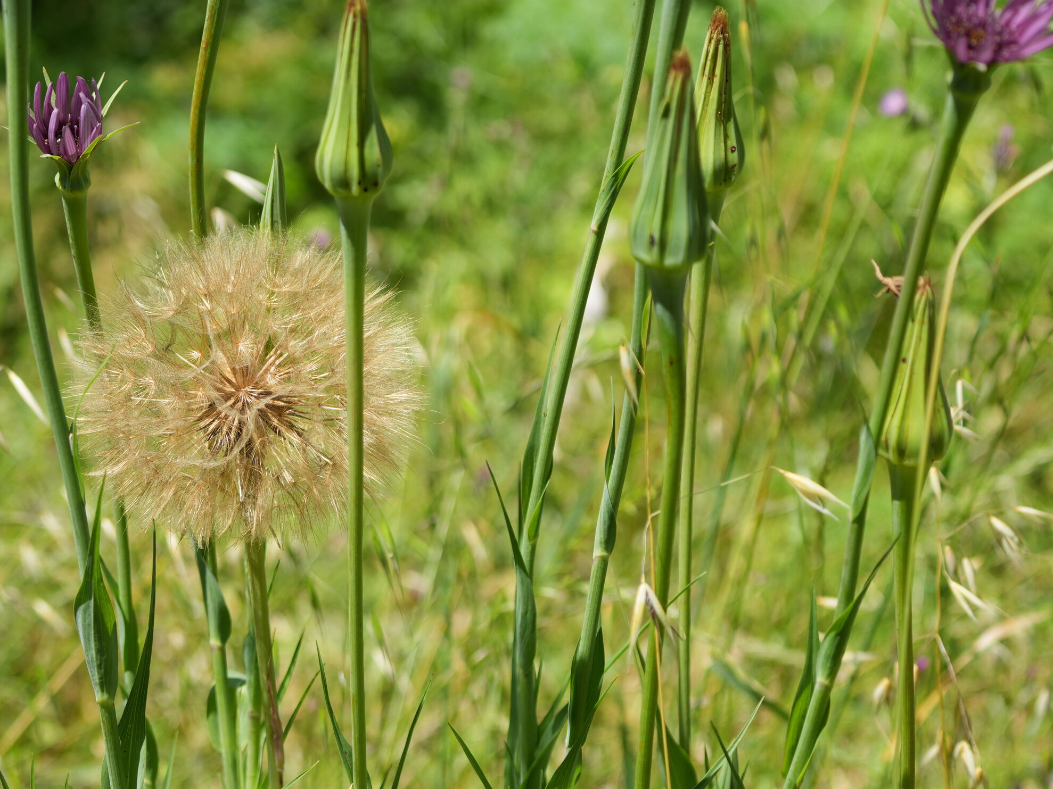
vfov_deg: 14.1
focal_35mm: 105
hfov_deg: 18.6
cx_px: 226
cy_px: 402
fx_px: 3194
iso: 125
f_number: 4.5
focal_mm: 50
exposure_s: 1/640
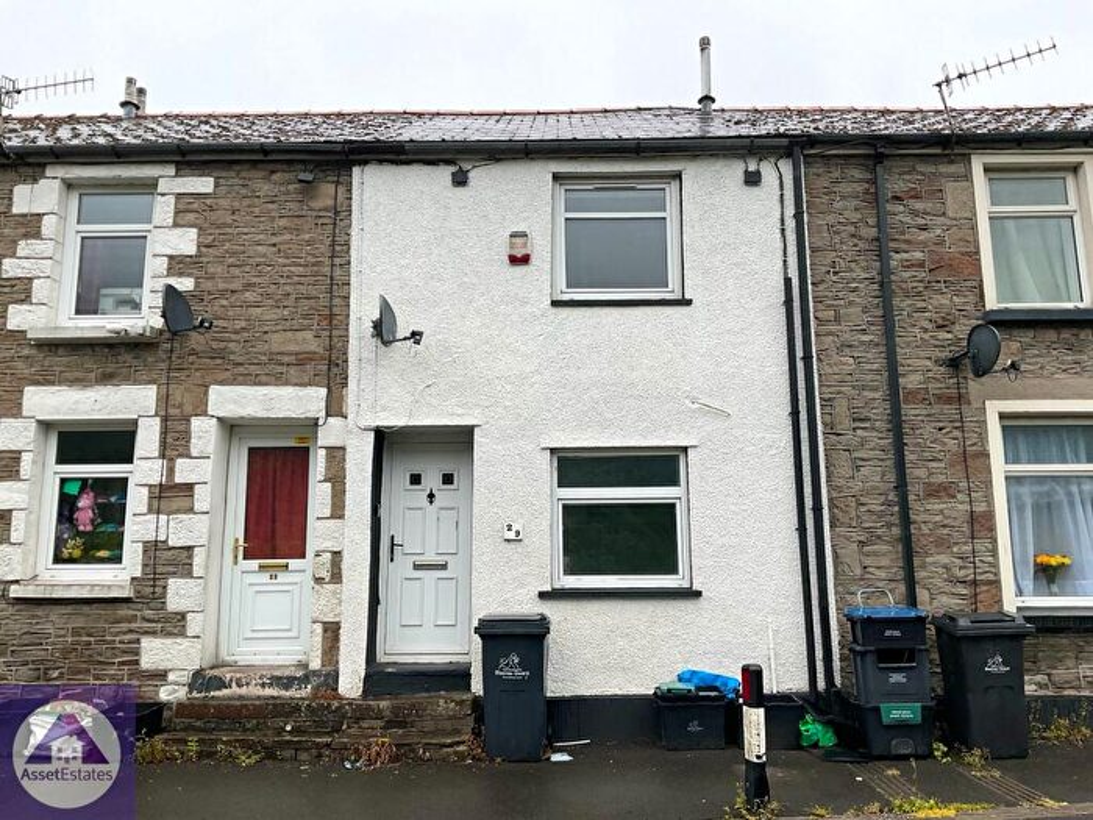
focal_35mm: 29
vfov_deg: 48.2
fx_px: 916
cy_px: 410
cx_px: 546
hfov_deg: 61.7
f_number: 1.8
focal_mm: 3
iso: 16
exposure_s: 1/519
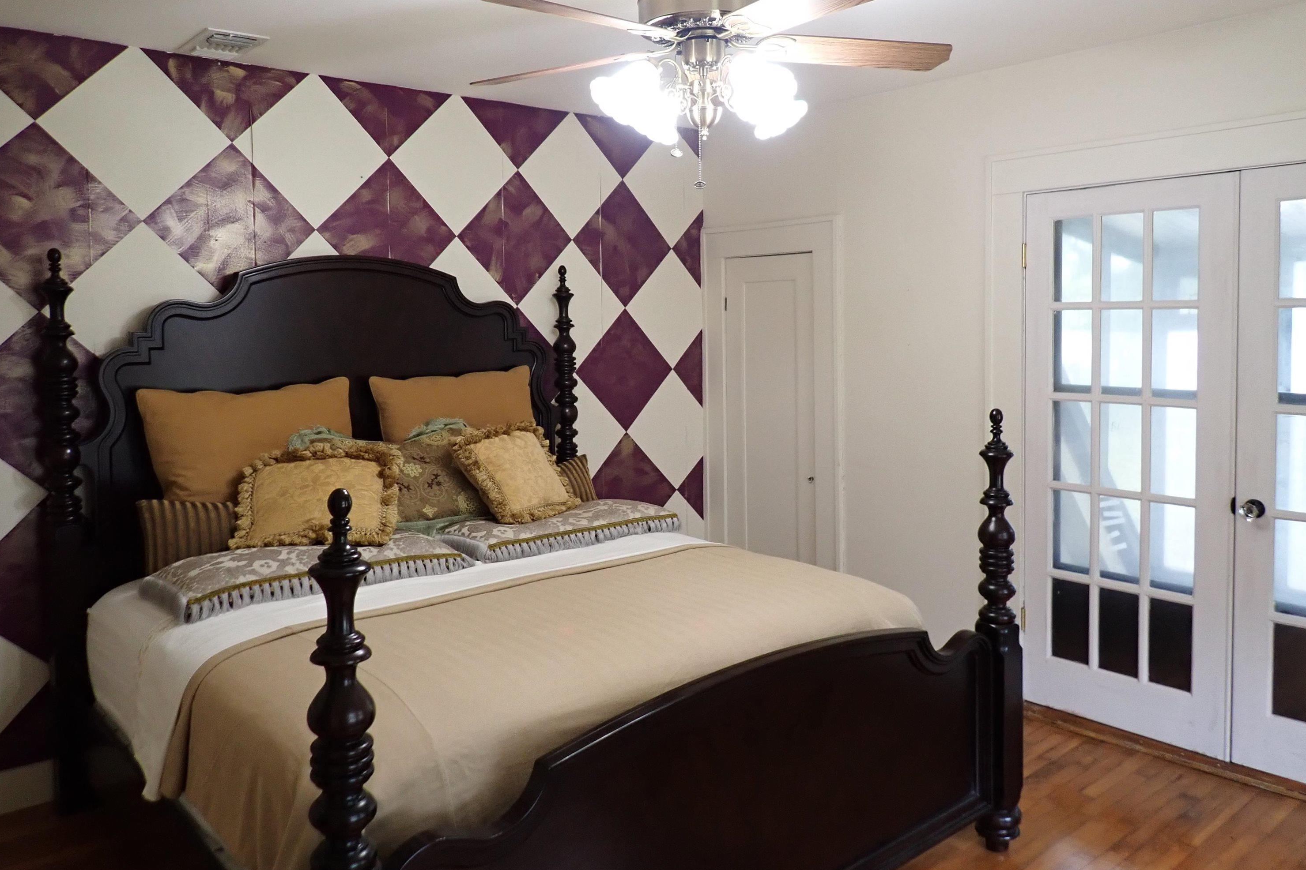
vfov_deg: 47.8
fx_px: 979
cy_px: 381
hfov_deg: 67.4
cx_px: 674
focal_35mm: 27
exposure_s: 1/30
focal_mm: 4.5
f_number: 2
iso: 200
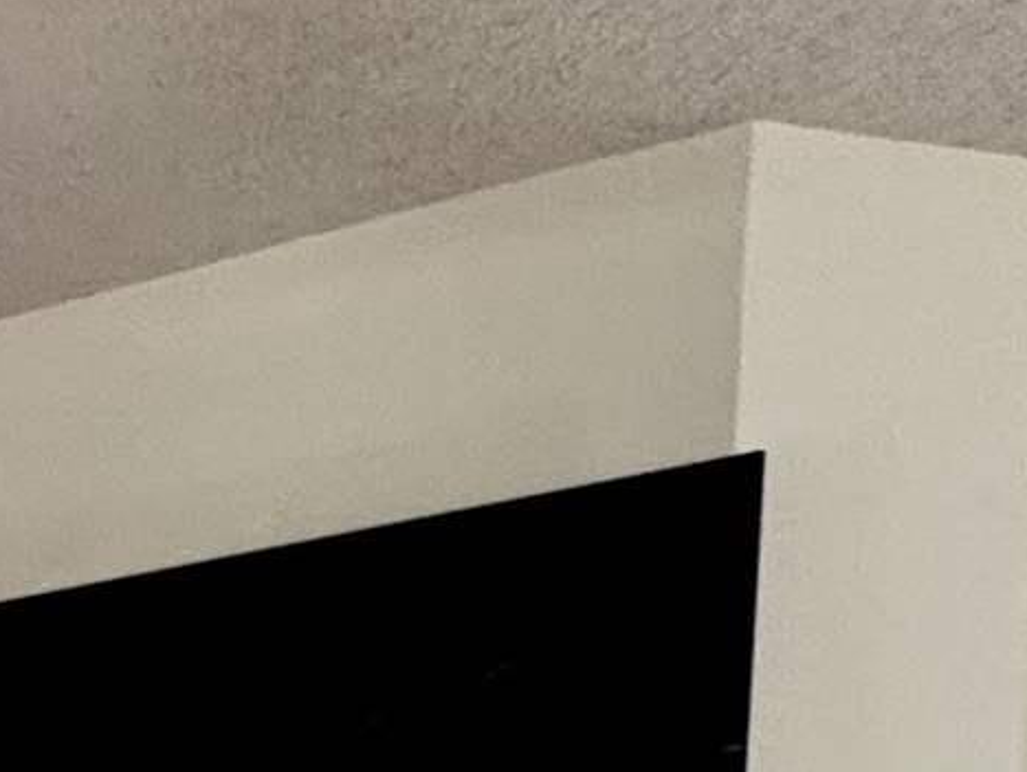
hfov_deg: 14.7
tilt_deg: -8.8
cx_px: -1348
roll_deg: +3.1
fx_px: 2732
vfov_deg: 13.1
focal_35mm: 92
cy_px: 1707
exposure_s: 1/60
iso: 200
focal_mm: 2.22
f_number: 2.2
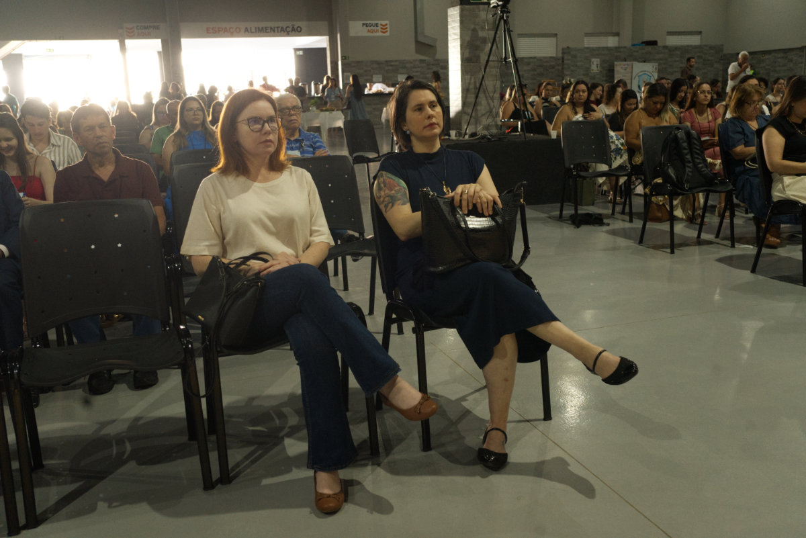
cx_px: 403
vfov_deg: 37.9
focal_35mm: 35
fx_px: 784
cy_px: 269
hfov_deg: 54.4
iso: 6400
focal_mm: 35
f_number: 5
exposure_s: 1/100
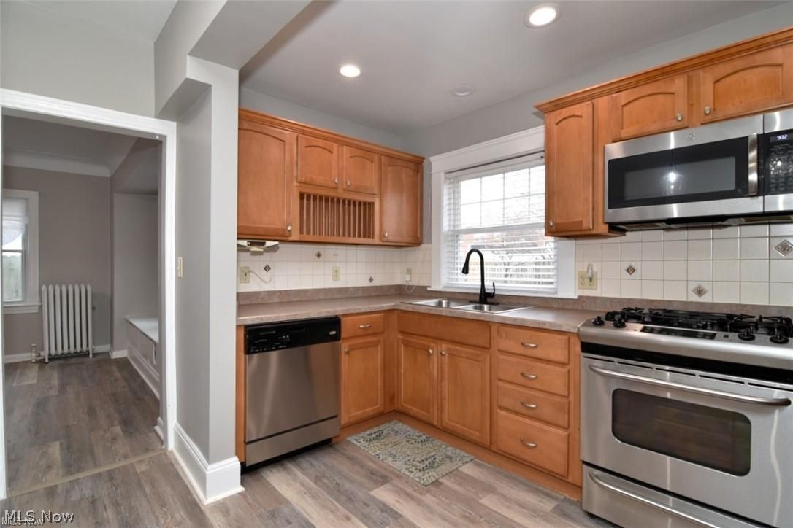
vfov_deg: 72.1
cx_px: 396
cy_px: 264
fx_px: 363
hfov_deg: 95.0
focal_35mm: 16
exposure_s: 1/15
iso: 200
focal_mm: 11
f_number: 6.3
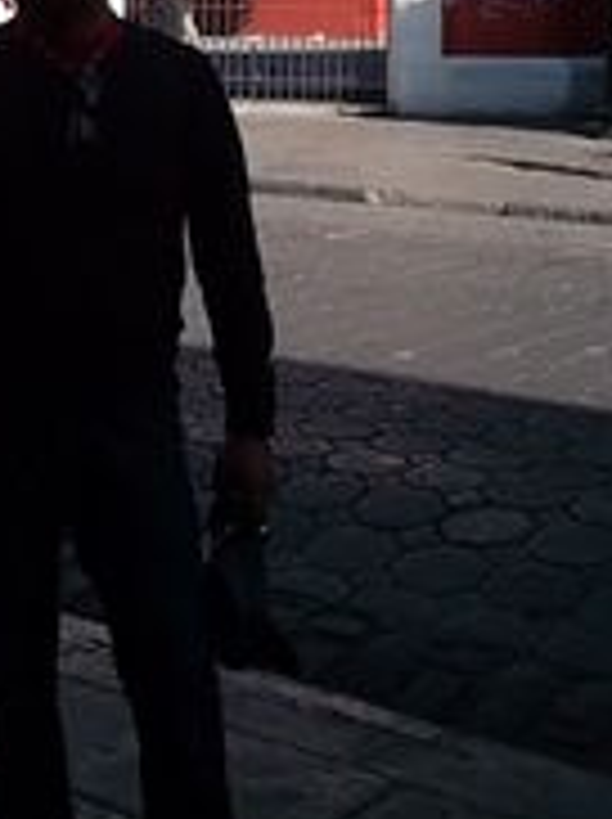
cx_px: 135
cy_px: -122
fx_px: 1749
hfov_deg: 19.7
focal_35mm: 74
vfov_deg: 24.3
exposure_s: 1/640
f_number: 3.3
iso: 80
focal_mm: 4.1
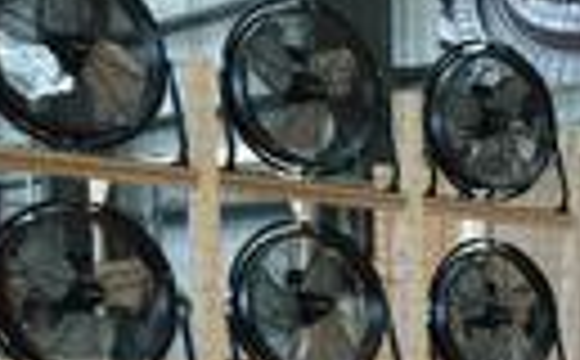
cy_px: 576
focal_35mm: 86
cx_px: 764
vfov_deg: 14.0
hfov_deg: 21.7
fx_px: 1356
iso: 50
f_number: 2.2
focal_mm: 4.15
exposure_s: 1/17
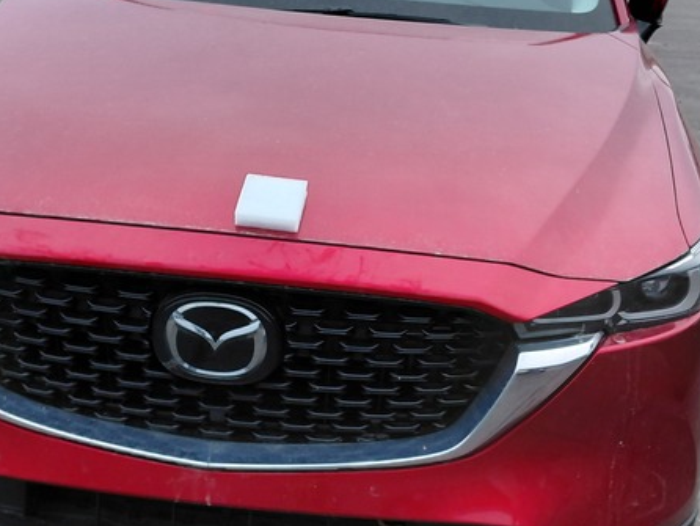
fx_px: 1133
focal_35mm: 56
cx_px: 328
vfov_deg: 26.1
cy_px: 229
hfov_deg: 34.3
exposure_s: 1/340
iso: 50
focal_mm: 4.69
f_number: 1.8
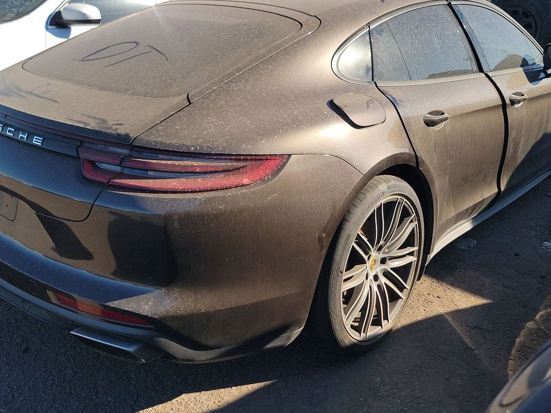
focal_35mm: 36
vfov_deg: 39.2
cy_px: 135
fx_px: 573
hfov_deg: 51.4
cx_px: 278
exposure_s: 1/563
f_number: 1.8
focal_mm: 6.7
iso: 50
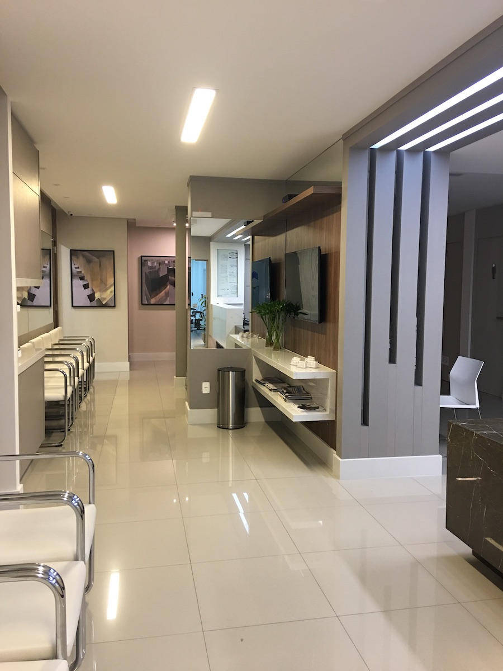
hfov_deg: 48.2
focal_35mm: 29
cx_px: 252
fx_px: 562
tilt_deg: -4.0
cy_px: 336
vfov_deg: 61.7
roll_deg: -0.5
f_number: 2.2
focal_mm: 4.15
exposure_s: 1/15
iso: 50
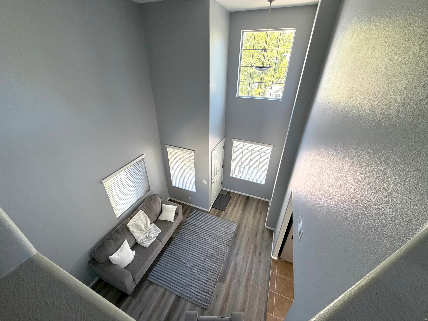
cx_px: 214
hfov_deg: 102.1
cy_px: 160
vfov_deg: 85.7
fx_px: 173
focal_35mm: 14
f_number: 2.2
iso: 250
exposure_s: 1/121
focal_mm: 2.22
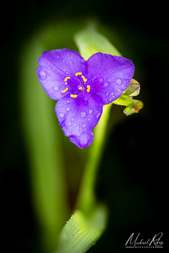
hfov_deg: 13.0
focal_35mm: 105
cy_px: 126
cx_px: 84
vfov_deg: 19.5
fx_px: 739
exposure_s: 1/30
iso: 200
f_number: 8
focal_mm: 105
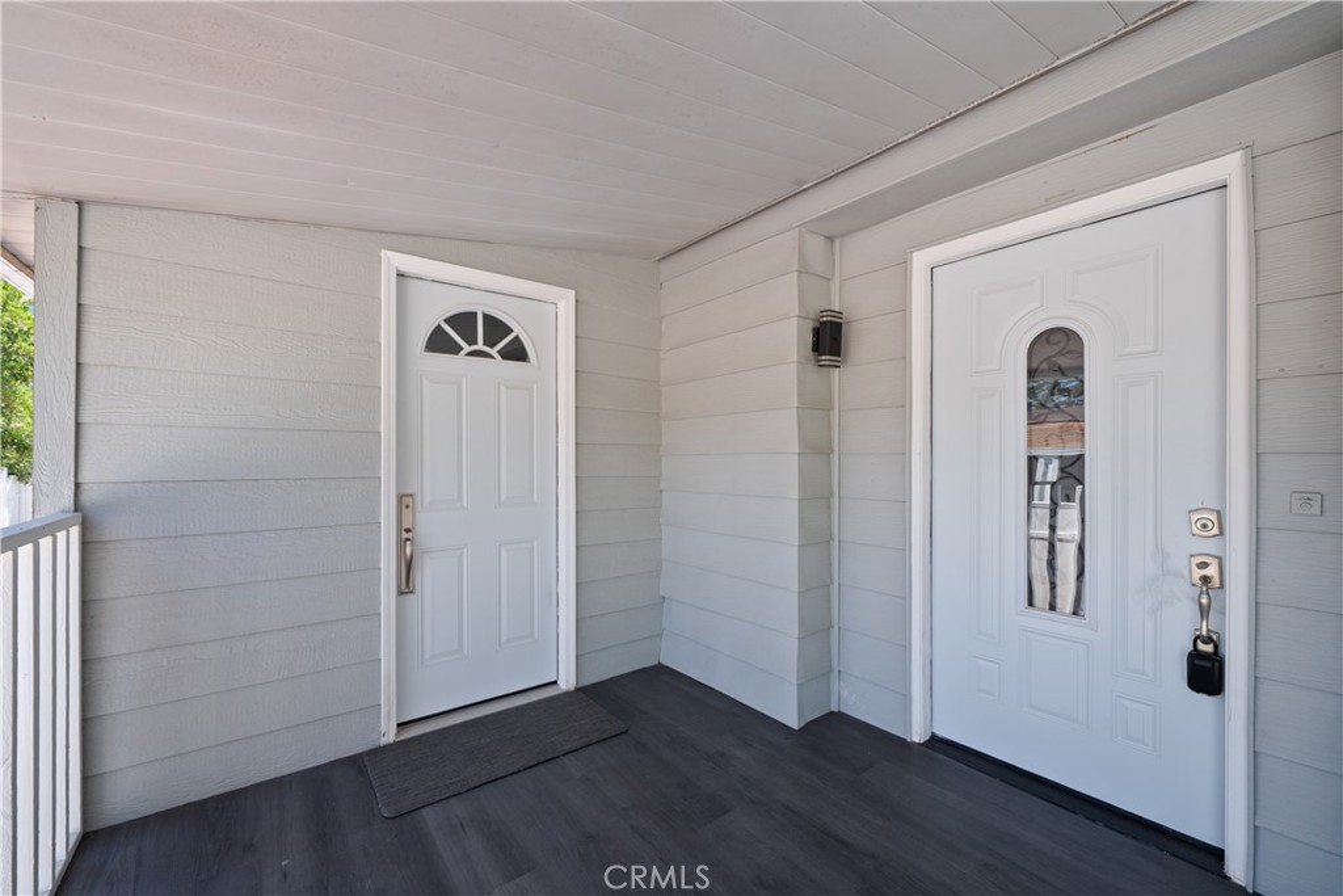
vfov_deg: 81.2
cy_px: 448
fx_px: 522
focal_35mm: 14
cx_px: 672
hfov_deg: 104.2
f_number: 9
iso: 250
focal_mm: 14
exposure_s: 1/50
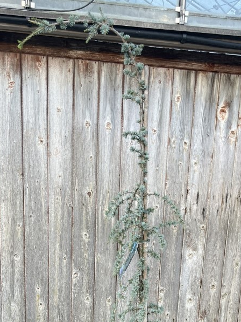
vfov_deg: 38.0
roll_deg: -2.4
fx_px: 436
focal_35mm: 47
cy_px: 282
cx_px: 138
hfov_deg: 30.8
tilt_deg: -14.4
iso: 40
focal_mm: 5.1
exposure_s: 1/209
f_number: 1.6
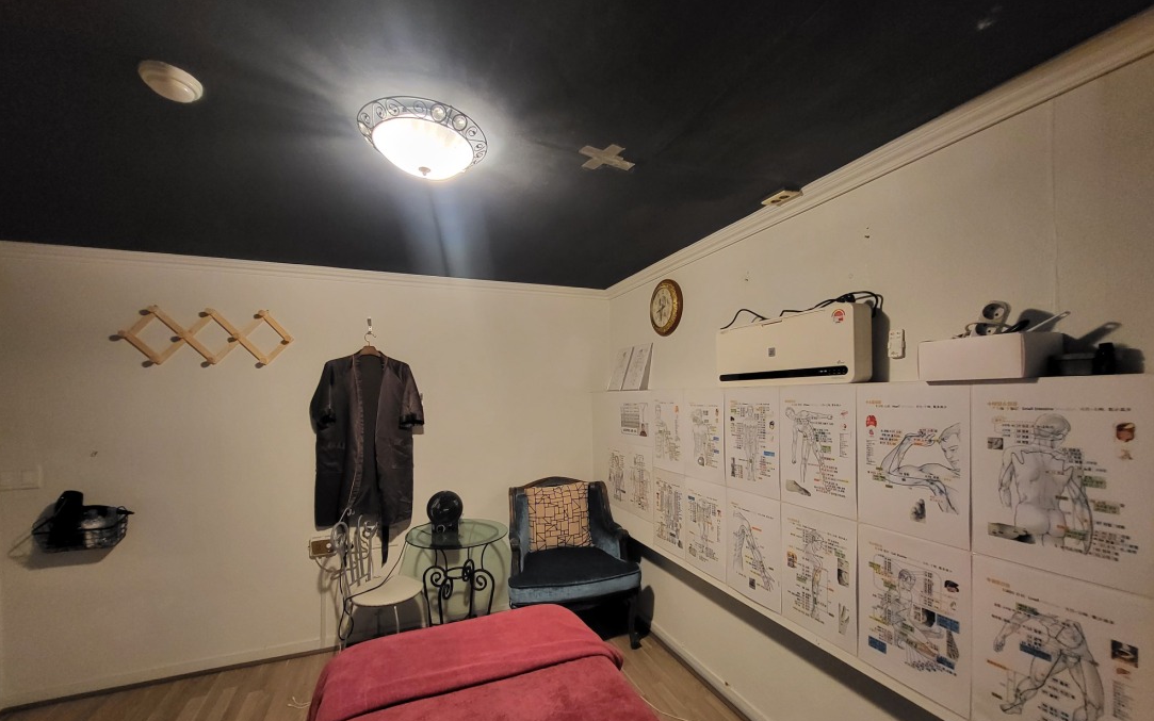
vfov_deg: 78.4
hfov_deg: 105.3
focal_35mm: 14
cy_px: 399
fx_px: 440
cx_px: 582
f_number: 2.2
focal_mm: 1.74
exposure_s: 1/30
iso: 500
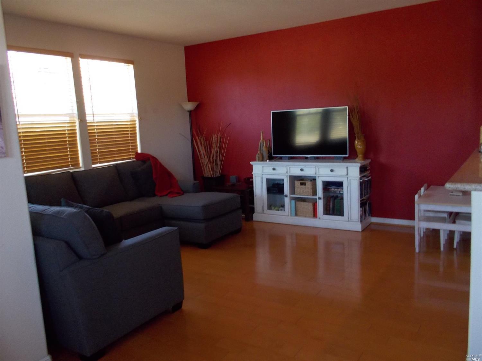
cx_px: 241
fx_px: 404
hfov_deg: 61.7
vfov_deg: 48.2
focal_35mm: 29
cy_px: 180
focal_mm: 4.1
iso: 250
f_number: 3.3
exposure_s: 1/30
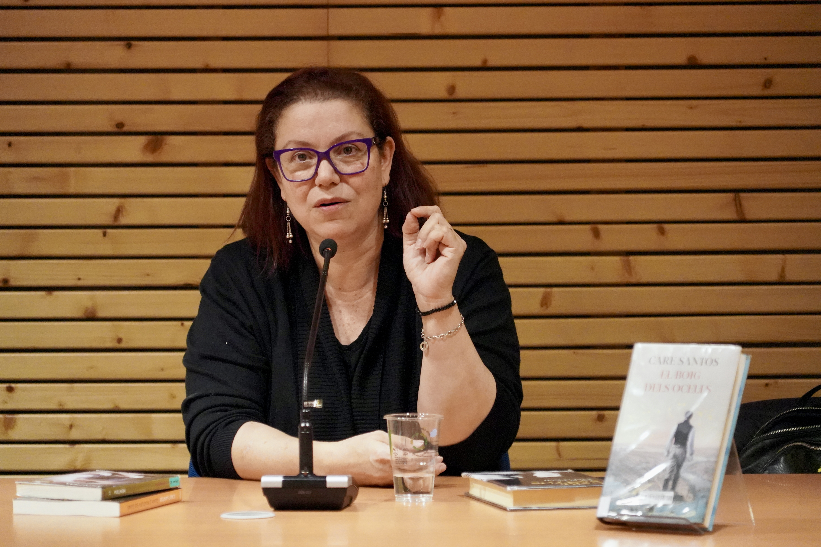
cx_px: 410
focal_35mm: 201
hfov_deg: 10.2
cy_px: 274
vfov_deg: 6.8
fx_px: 4584
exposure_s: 1/200
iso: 12800
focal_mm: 201
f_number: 6.3
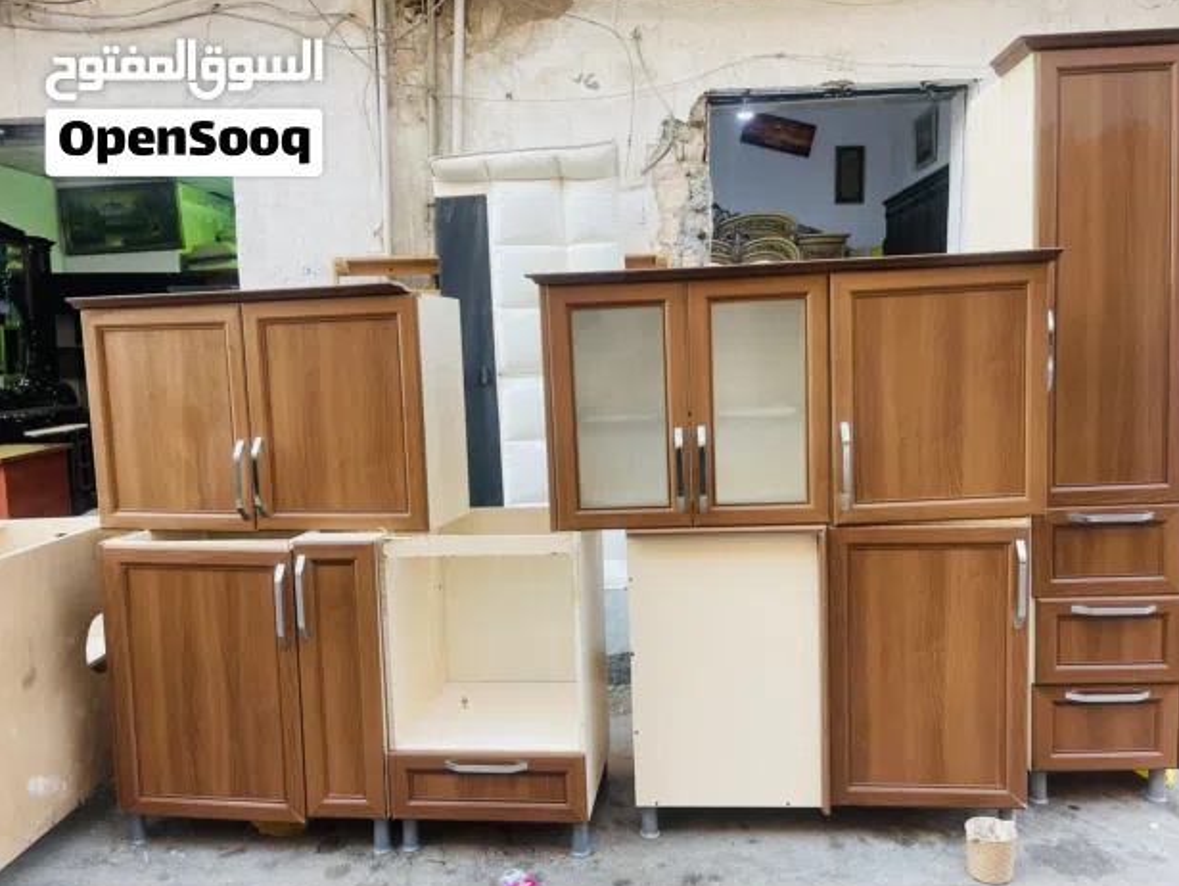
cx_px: 612
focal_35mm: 26
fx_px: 886
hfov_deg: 67.2
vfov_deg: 53.1
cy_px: 453
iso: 80
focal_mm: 5.1
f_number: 1.6
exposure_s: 1/121
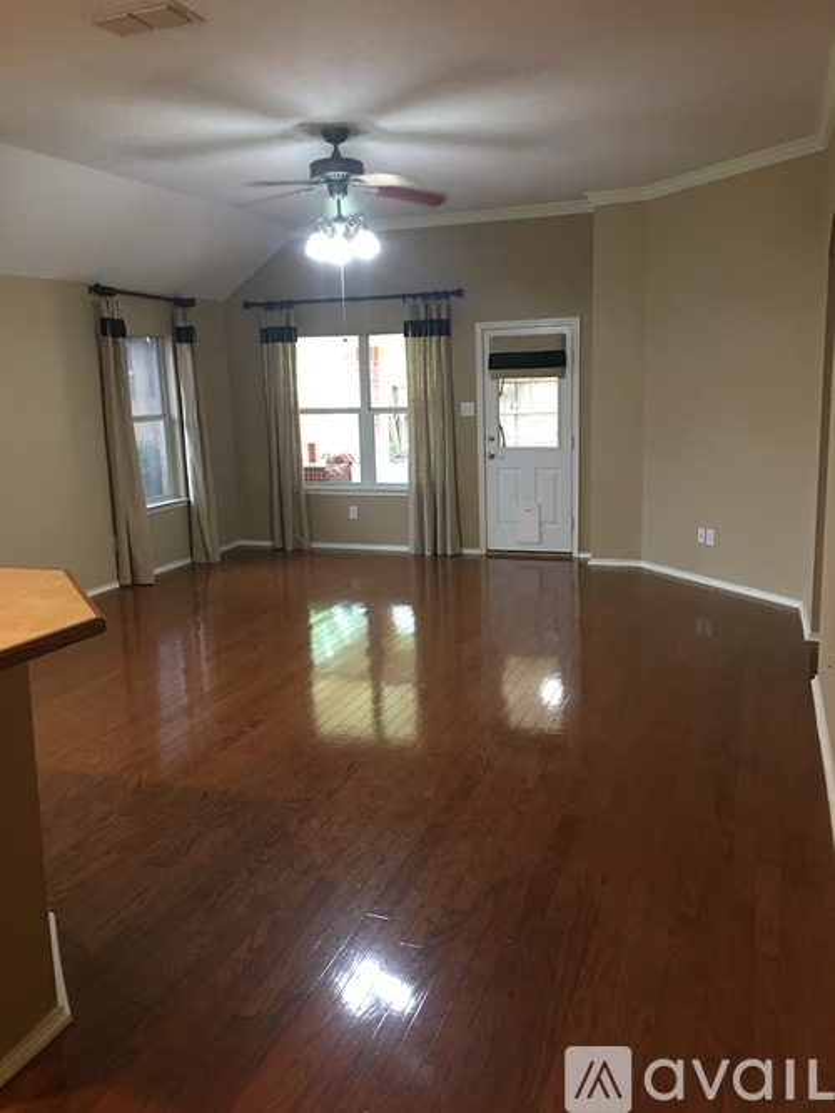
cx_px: 418
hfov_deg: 48.2
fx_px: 933
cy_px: 556
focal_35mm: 29
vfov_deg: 61.7
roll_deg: +2.0
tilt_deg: -9.7
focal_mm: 4.15
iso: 100
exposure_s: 1/10
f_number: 2.2
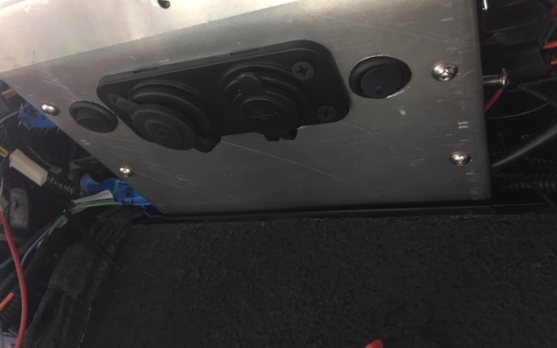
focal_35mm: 31
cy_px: 153
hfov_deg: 61.2
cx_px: 279
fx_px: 471
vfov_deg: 40.5
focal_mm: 4.15
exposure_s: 1/4
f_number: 2.2
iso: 64
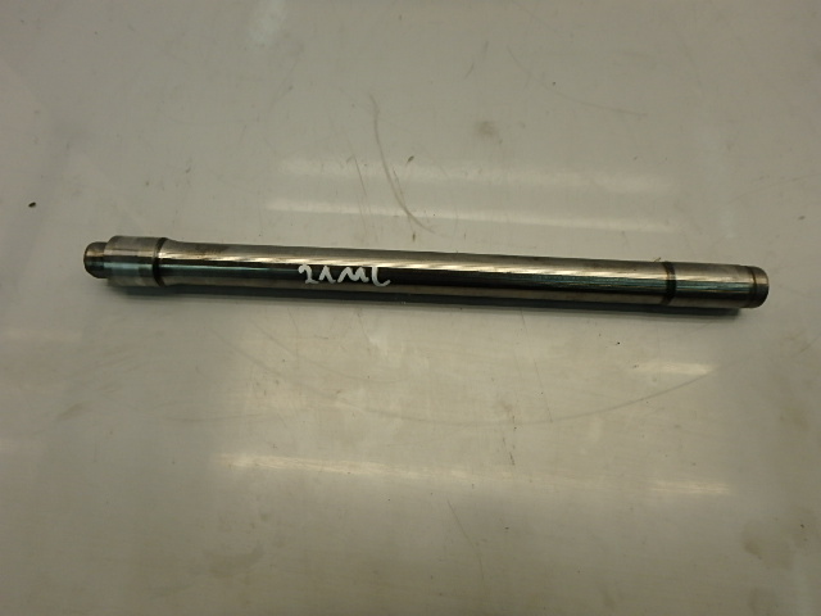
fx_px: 498
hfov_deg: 79.0
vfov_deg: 63.4
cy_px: 308
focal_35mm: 21
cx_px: 410
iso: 125
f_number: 3.5
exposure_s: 1/100
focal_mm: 3.7
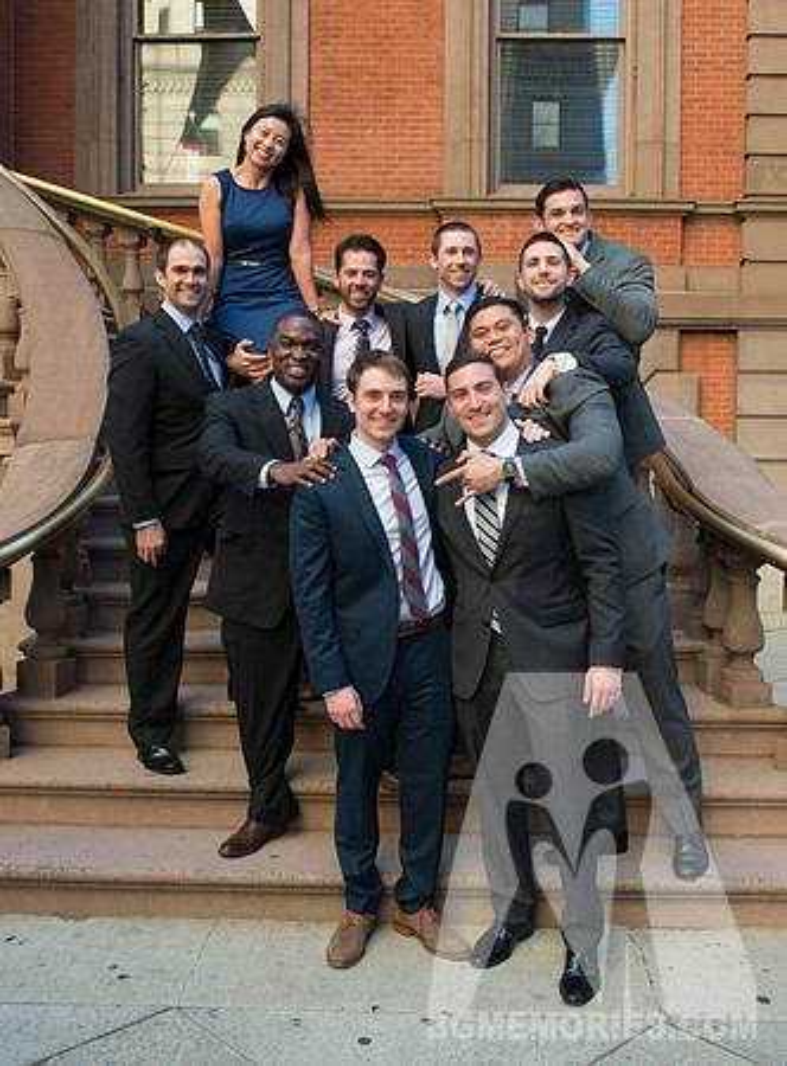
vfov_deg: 50.6
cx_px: 449
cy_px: 543
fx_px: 1128
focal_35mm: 37
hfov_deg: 38.4
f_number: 8
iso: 800
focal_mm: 24
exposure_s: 1/100
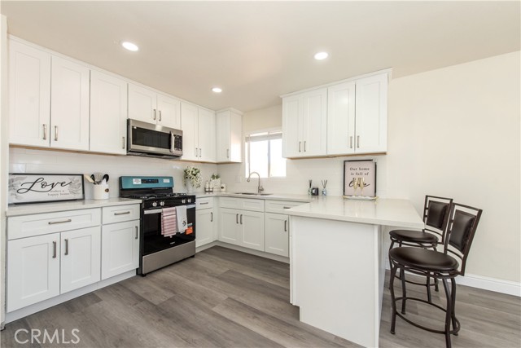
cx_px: 260
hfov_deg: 104.2
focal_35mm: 14
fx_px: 203
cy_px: 174
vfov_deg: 81.2
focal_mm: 14
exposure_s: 1/125
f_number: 5.6
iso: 320
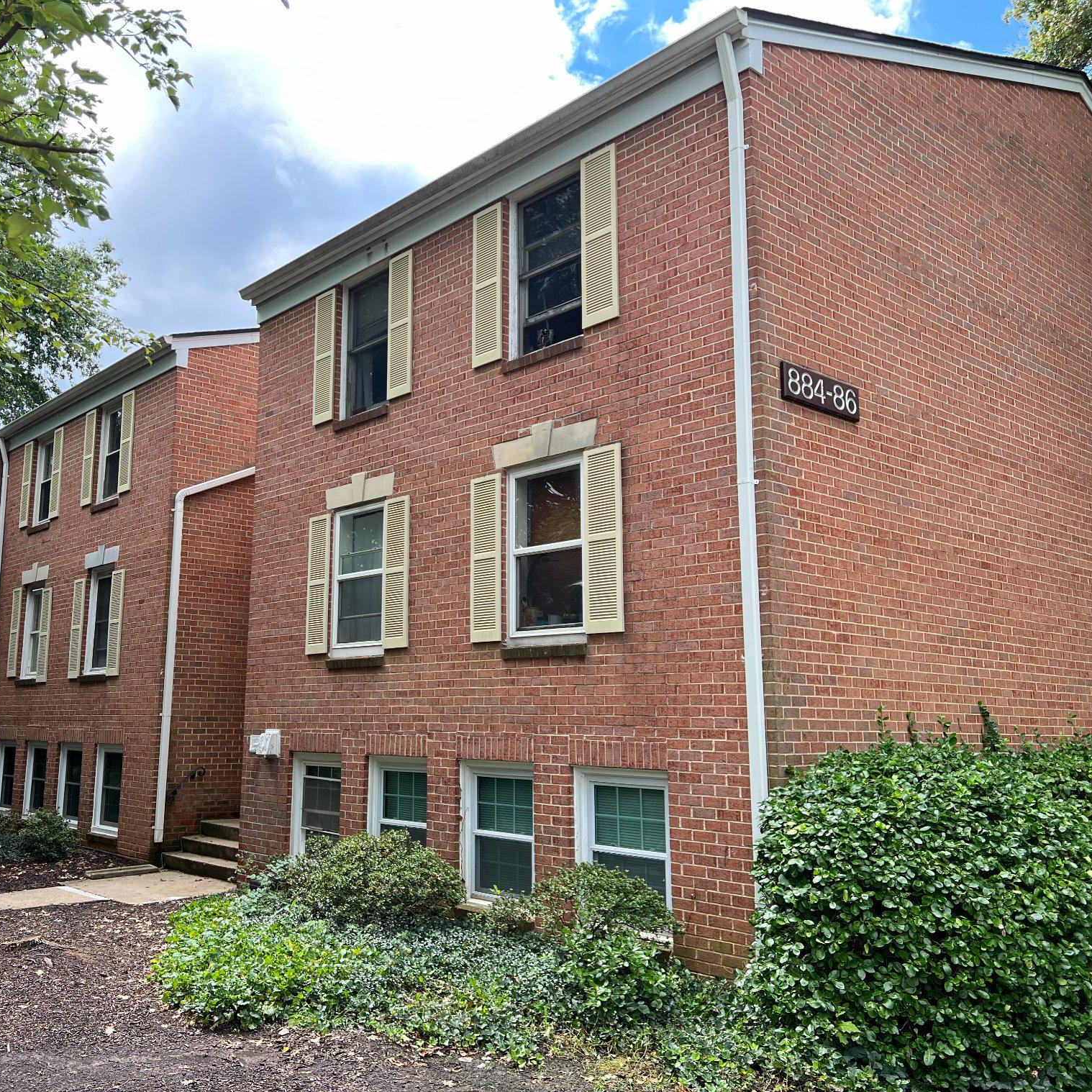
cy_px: 541
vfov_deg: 52.5
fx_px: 1106
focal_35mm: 31
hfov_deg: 52.1
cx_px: 427
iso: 50
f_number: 1.5
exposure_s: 1/621
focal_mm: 5.7
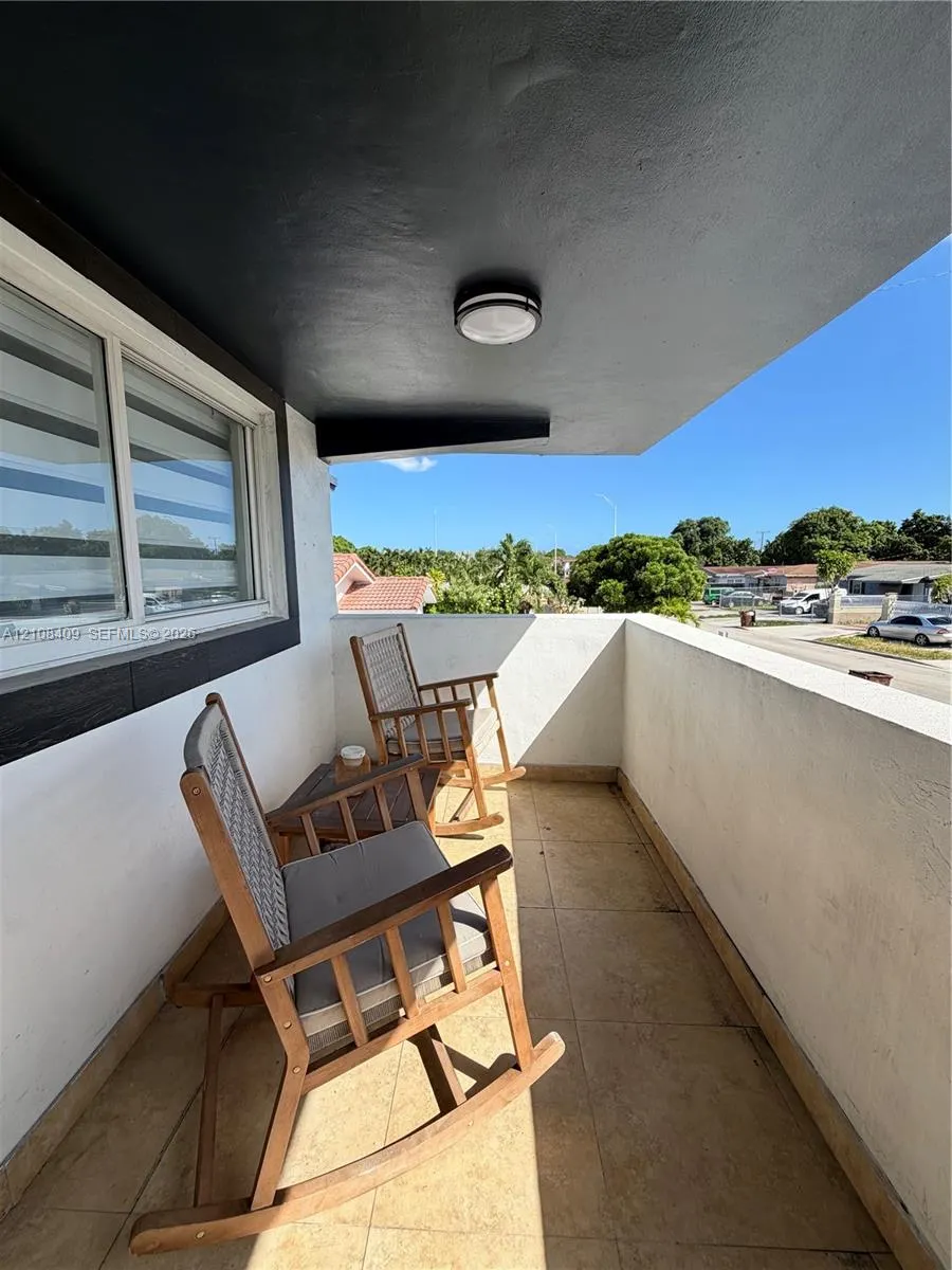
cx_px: 476
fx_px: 513
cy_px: 635
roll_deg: +0.9
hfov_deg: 85.7
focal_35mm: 14
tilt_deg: -7.6
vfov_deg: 102.1
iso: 32
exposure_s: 1/770
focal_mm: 2.22
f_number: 2.2
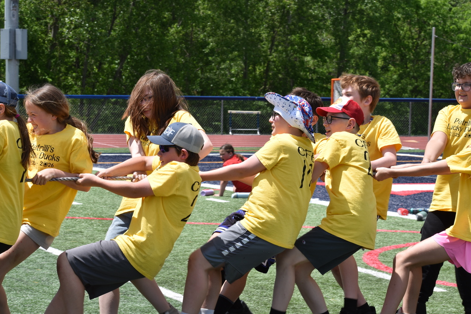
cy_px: 157
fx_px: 1622
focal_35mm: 124
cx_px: 236
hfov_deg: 16.5
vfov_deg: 11.1
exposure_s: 1/160
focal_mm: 82
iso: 100
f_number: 13
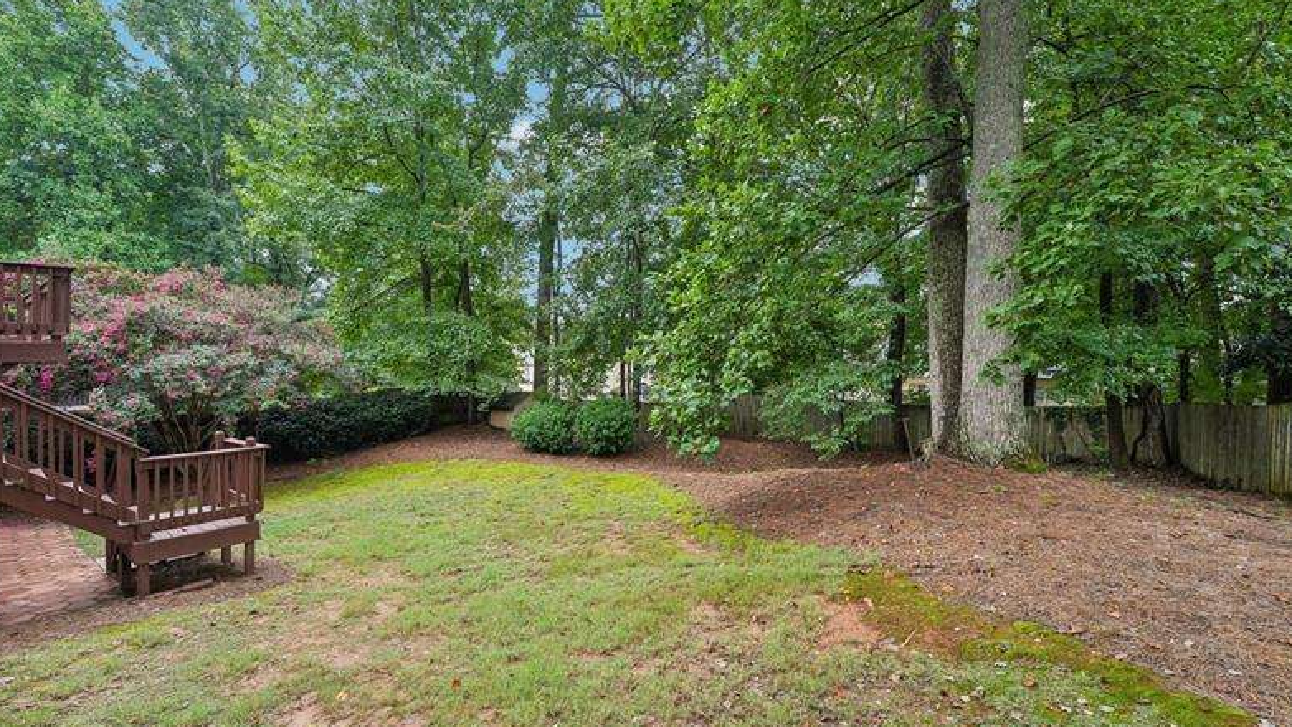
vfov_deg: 70.5
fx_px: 514
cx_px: 651
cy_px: 371
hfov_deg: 103.0
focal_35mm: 15
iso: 320
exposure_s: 1/100
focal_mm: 14
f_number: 8
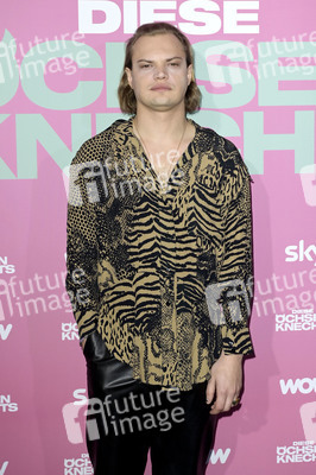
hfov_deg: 19.4
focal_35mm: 70
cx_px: 158
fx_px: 923
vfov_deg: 28.9
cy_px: 238
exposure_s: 1/250
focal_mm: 70
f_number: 5
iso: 500
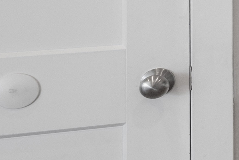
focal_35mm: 122
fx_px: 810
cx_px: 843
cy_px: -29
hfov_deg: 9.4
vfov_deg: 11.1
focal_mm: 17
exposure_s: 1/4
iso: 500
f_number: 8
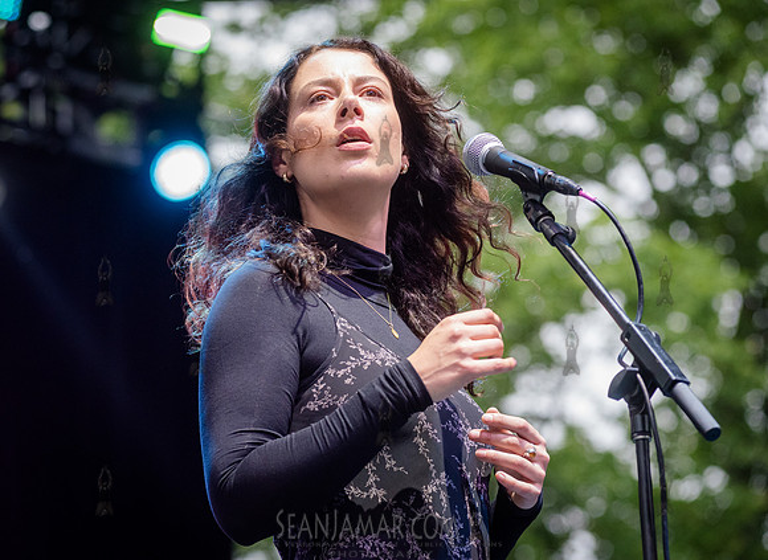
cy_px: 264
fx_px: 2957
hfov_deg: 14.8
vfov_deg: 10.8
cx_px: 324
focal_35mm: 135
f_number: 4.5
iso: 3200
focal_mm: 120
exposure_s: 1/500
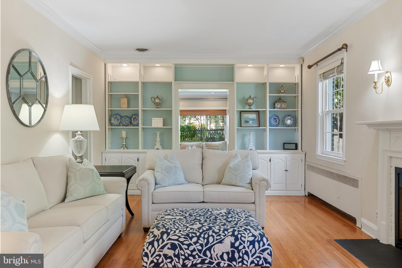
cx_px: 201
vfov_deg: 45.0
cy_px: 134
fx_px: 324
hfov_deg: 63.6
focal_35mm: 29
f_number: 8
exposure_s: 1/2
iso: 200
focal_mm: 29
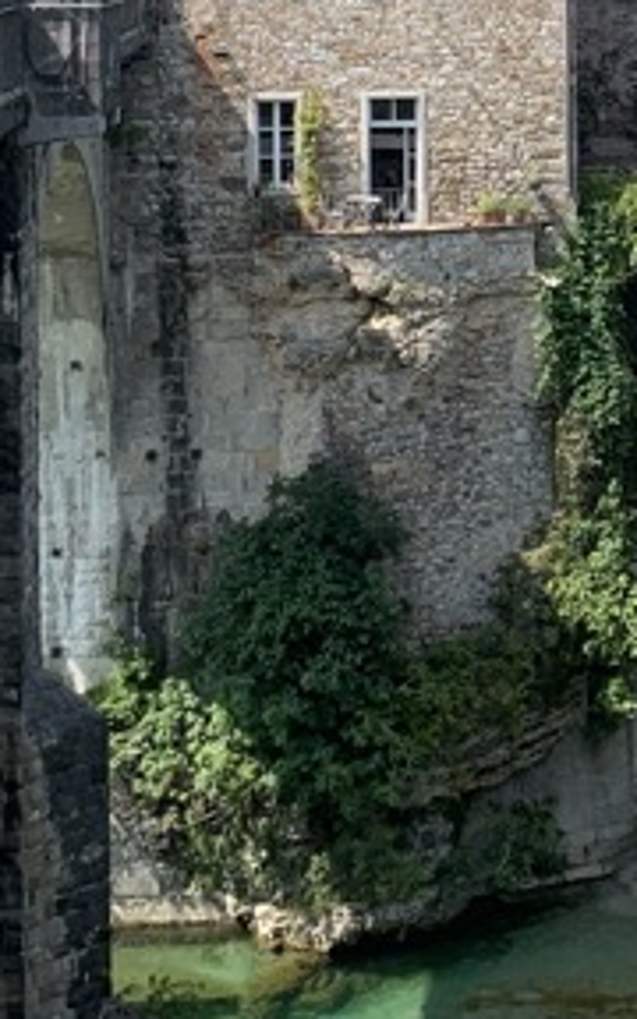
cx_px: 821
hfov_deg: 12.9
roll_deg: -0.9
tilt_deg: -2.9
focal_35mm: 98
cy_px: 99
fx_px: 2722
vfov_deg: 20.8
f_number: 1.8
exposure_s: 1/1406
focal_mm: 4.25
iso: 25
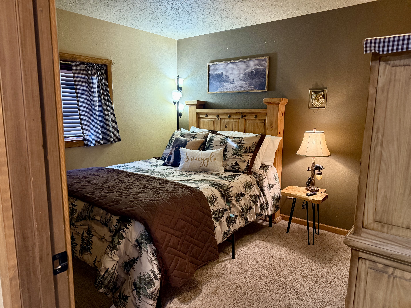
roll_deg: +0.2
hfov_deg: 71.6
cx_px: 206
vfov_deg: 56.8
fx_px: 285
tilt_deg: -8.5
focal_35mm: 24
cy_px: 154
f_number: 1.78
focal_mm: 6.76
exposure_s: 1/60
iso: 400
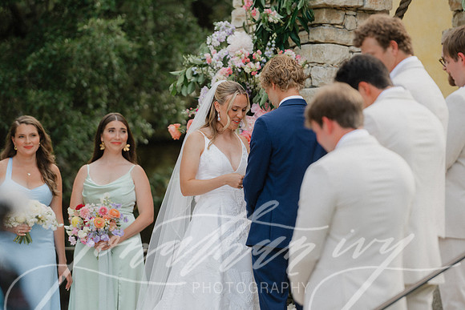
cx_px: 232
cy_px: 155
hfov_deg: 10.3
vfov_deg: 6.9
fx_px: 2584
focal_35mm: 200
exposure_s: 1/800
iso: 200
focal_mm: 200
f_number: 2.8
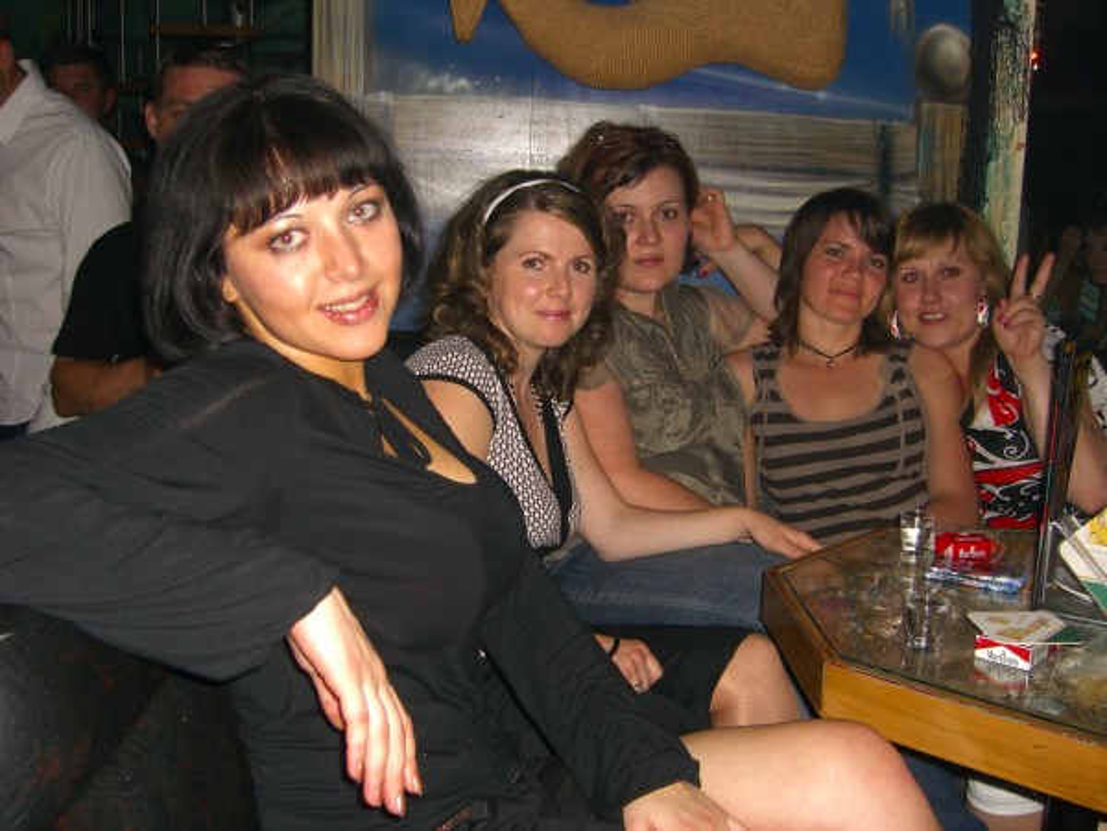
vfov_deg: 37.7
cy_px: 416
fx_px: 1215
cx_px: 554
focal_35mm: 38
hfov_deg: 49.0
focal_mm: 7.9
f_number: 2.8
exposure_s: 1/60
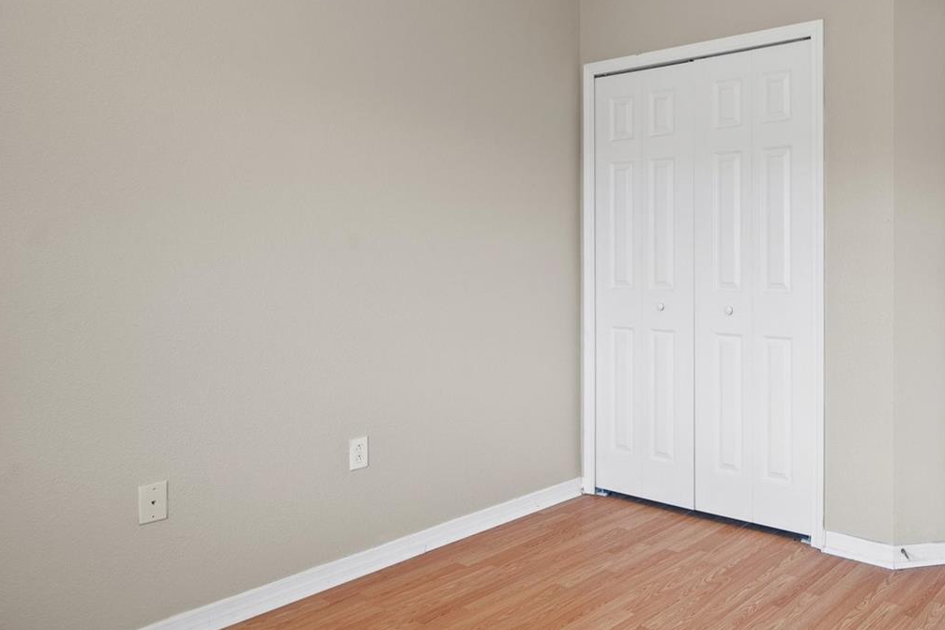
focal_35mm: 27
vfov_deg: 47.6
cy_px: 249
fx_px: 709
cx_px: 725
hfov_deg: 62.9
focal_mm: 17
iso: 320
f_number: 8
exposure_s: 1
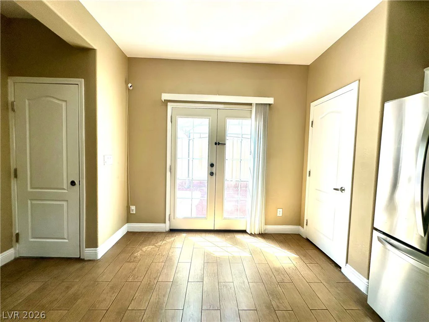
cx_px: 214
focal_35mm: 14
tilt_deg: -1.6
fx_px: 174
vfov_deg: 85.7
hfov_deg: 102.1
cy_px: 161
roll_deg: -1.8
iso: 40
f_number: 2.2
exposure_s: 1/195
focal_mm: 2.22
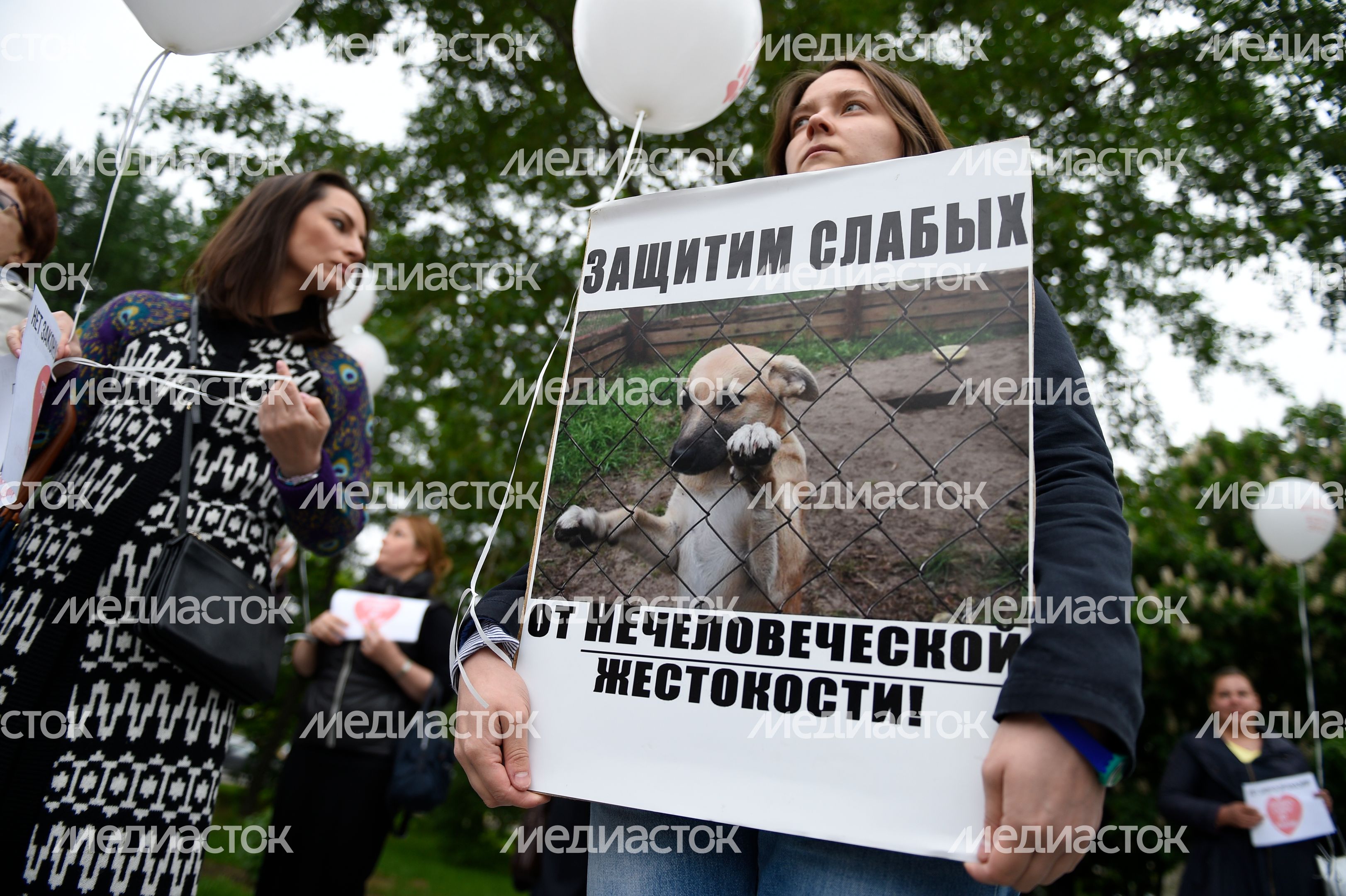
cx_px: 673
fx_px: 897
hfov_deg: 73.8
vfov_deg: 53.1
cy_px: 448
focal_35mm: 24
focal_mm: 24
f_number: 2.8
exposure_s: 1/400
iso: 320
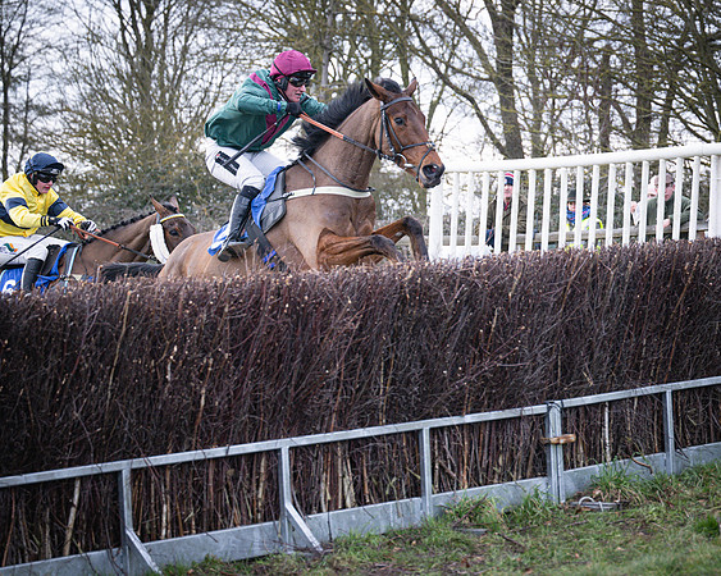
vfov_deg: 13.0
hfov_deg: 16.2
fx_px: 2524
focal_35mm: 118
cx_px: 433
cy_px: 288
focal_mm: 70
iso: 400
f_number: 2.8
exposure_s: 1/1600
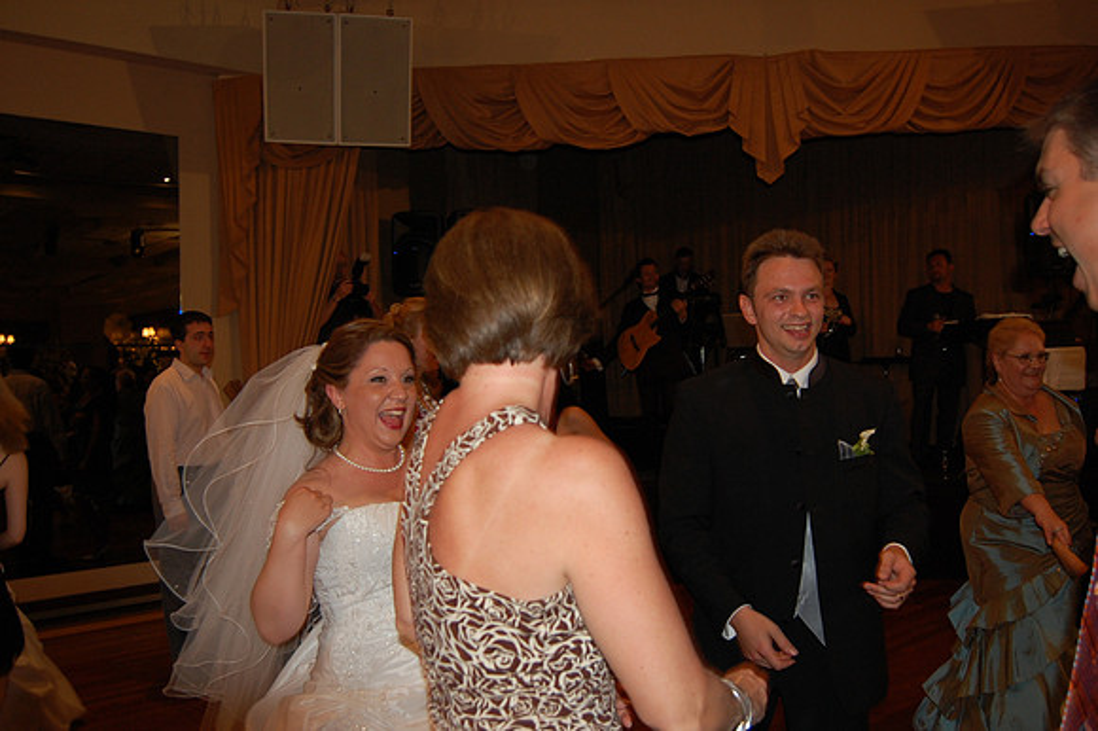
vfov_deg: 43.6
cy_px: 366
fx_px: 914
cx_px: 549
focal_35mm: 30
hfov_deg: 62.0
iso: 400
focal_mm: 20
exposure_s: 1/60
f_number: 3.8
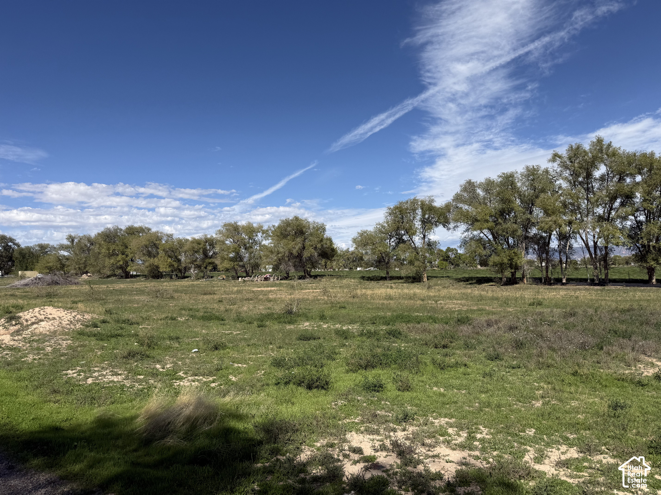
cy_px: 248
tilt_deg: +0.9
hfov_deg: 71.6
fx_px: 458
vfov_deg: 56.8
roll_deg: +0.7
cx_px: 330
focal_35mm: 24
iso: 80
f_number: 1.78
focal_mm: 6.76
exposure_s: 1/6173
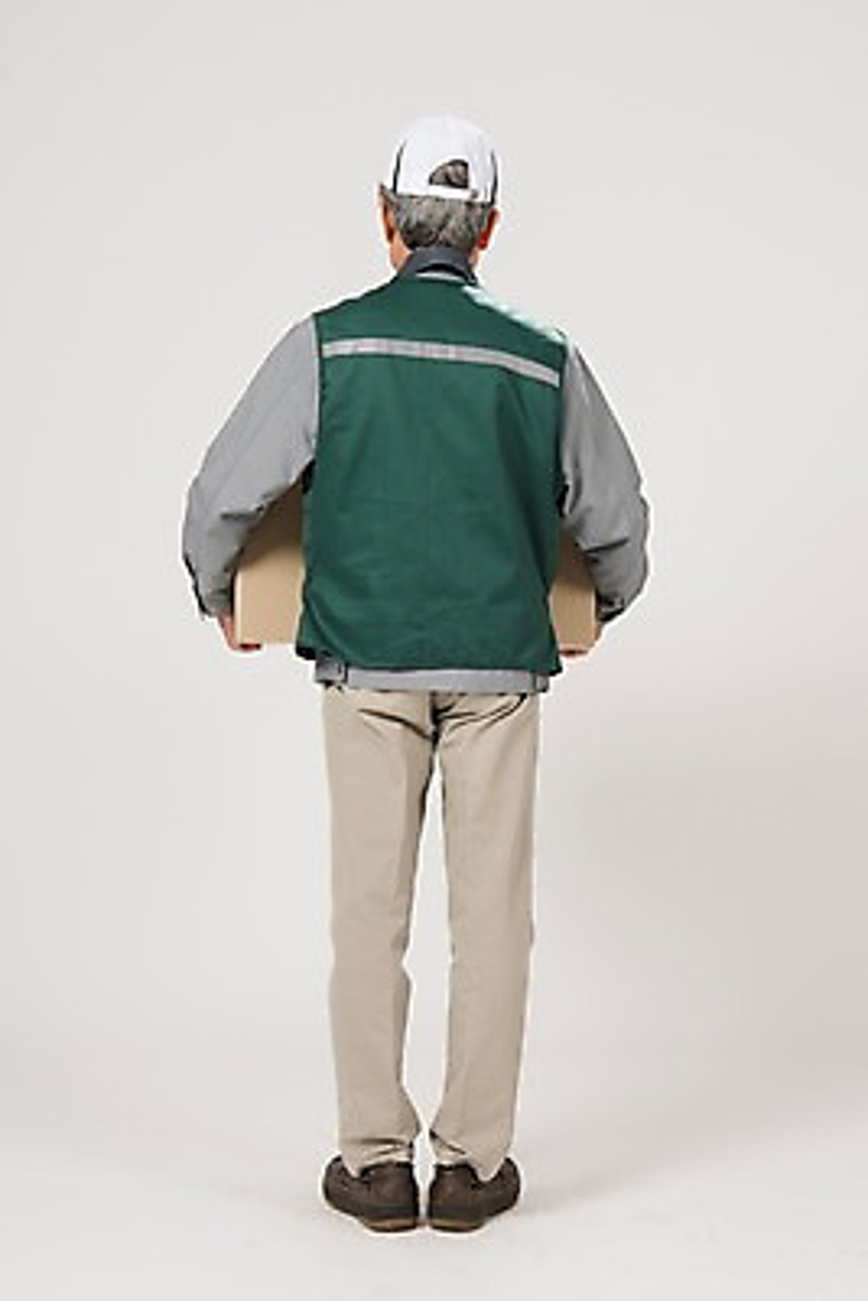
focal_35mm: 62
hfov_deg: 21.9
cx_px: 434
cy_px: 650
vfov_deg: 32.4
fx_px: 2240
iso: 100
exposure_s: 1/125
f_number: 11
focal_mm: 62
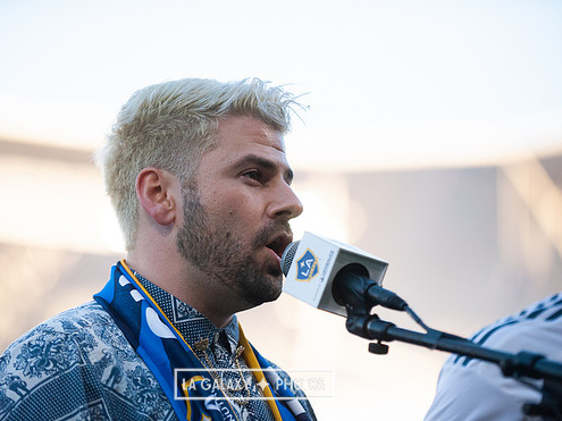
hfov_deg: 13.0
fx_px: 2467
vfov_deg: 9.8
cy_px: 213
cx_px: 254
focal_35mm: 152
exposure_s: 1/5000
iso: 800
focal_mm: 135
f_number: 2.8
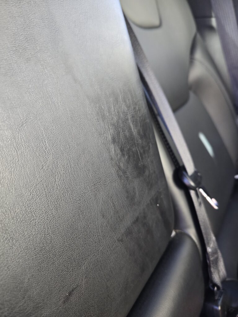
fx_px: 211
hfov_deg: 58.9
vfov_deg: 73.9
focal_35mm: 23
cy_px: 158
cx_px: 119
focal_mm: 6.3
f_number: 1.7
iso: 640
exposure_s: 1/120
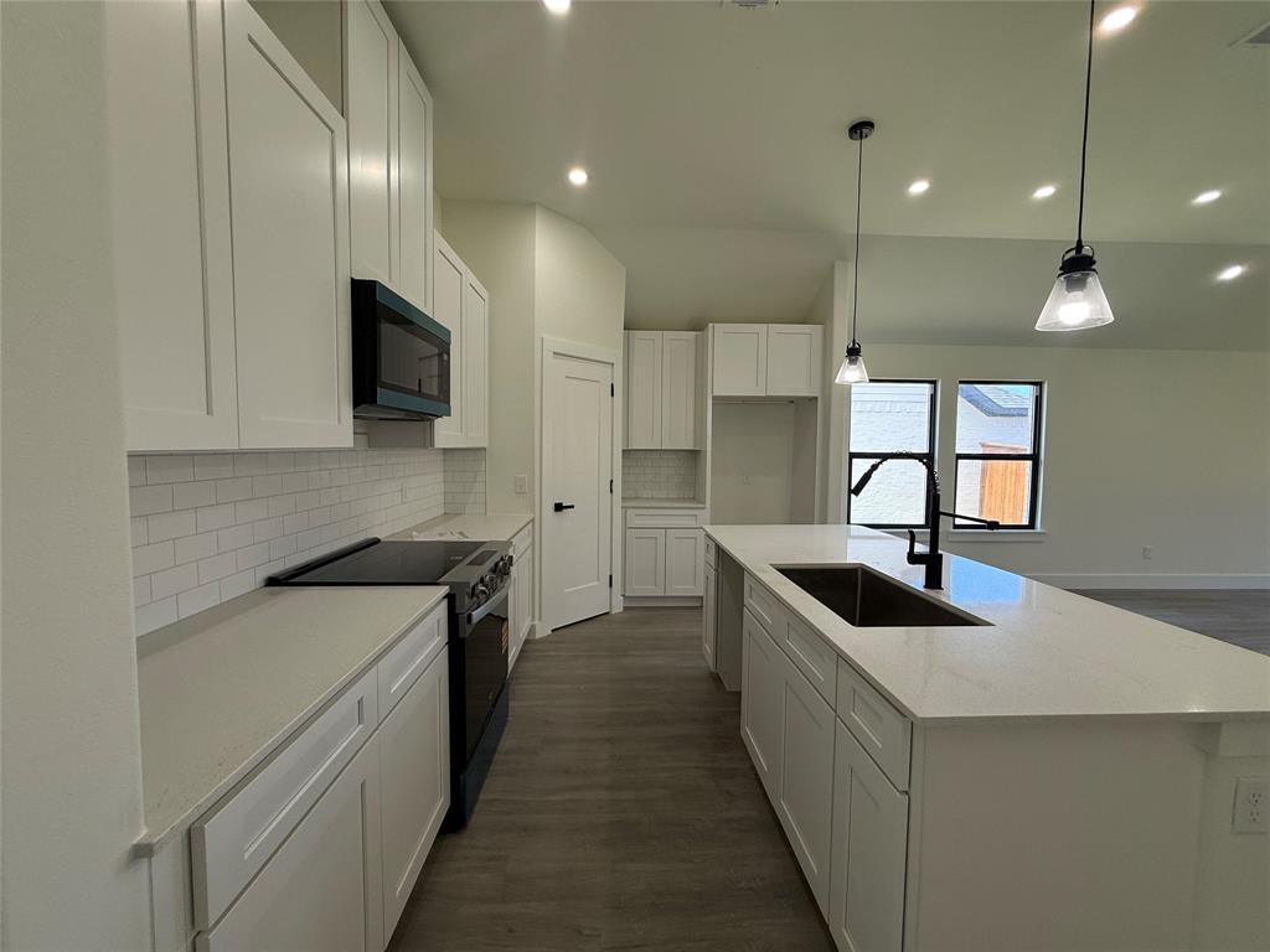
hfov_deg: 102.1
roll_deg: -0.7
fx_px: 514
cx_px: 635
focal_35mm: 14
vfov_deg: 85.7
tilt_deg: -2.6
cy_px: 476
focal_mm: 2.22
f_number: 2.2
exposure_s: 1/120
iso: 50
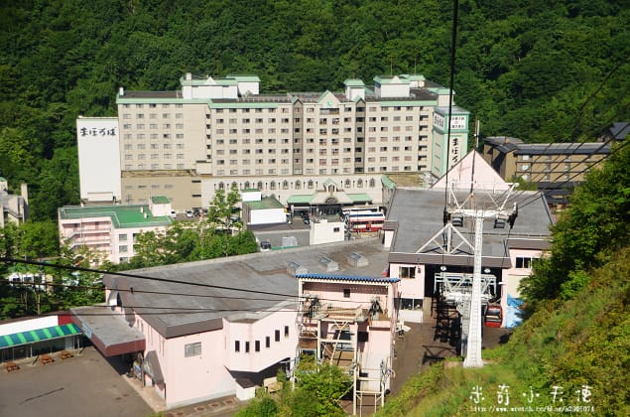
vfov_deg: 23.7
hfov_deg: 35.1
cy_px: 208
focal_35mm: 57
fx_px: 995
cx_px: 315
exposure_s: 1/4000
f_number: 5
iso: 800
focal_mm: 38
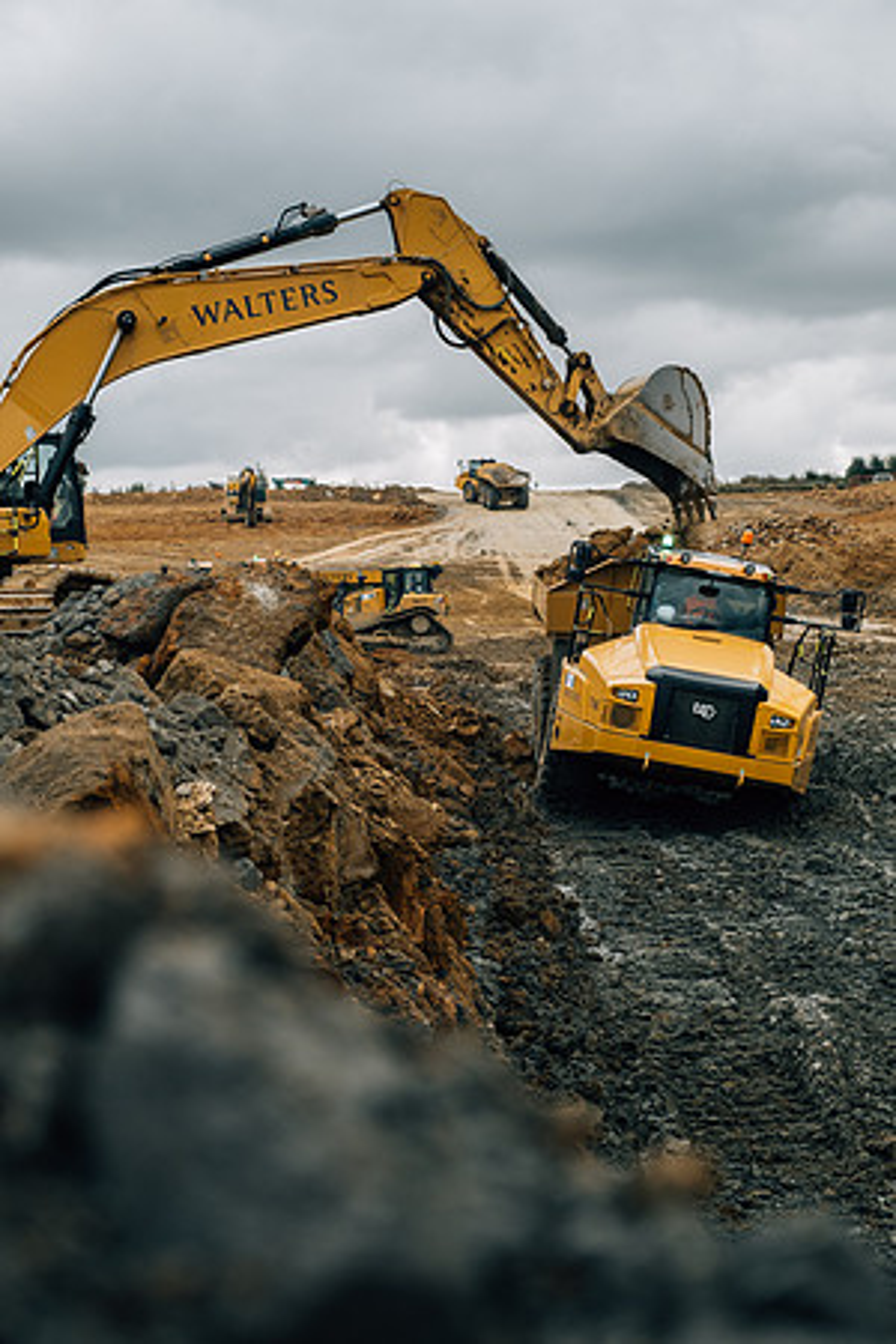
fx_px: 2240
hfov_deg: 22.6
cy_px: 672
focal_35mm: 60
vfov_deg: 33.4
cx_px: 448
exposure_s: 1/500
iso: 400
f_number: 3.2
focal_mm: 40.1
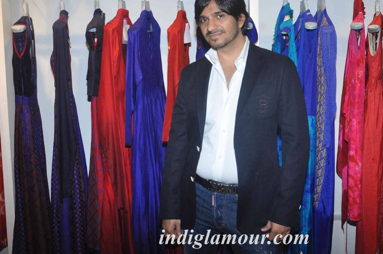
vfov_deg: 32.0
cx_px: 234
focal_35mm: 42
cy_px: 105
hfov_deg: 46.5
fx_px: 443
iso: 640
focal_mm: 21
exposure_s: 1/250
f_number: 10
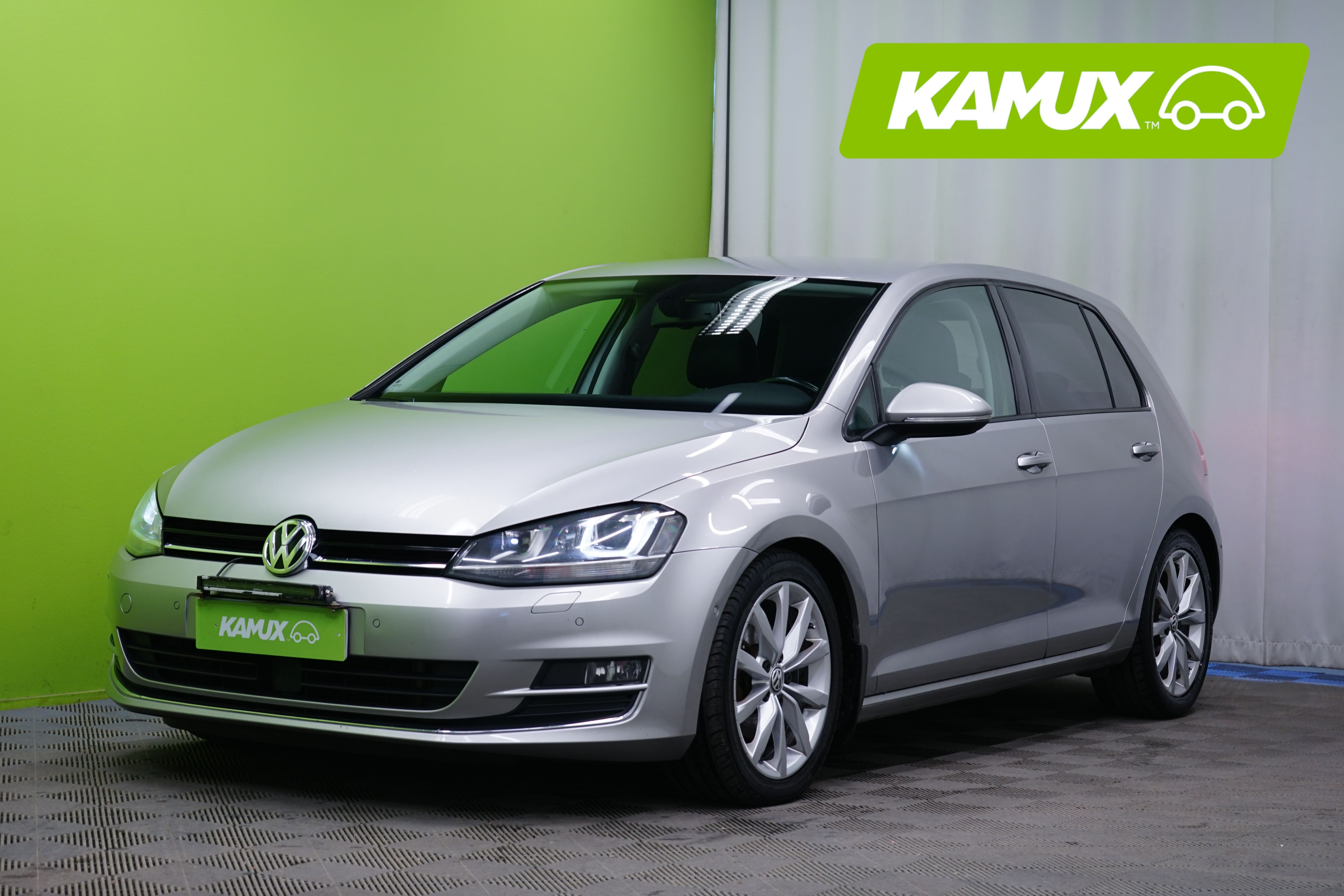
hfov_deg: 28.8
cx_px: 672
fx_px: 2613
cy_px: 448
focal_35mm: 70
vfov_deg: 19.5
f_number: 5.6
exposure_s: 1/13
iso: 400
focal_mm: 70
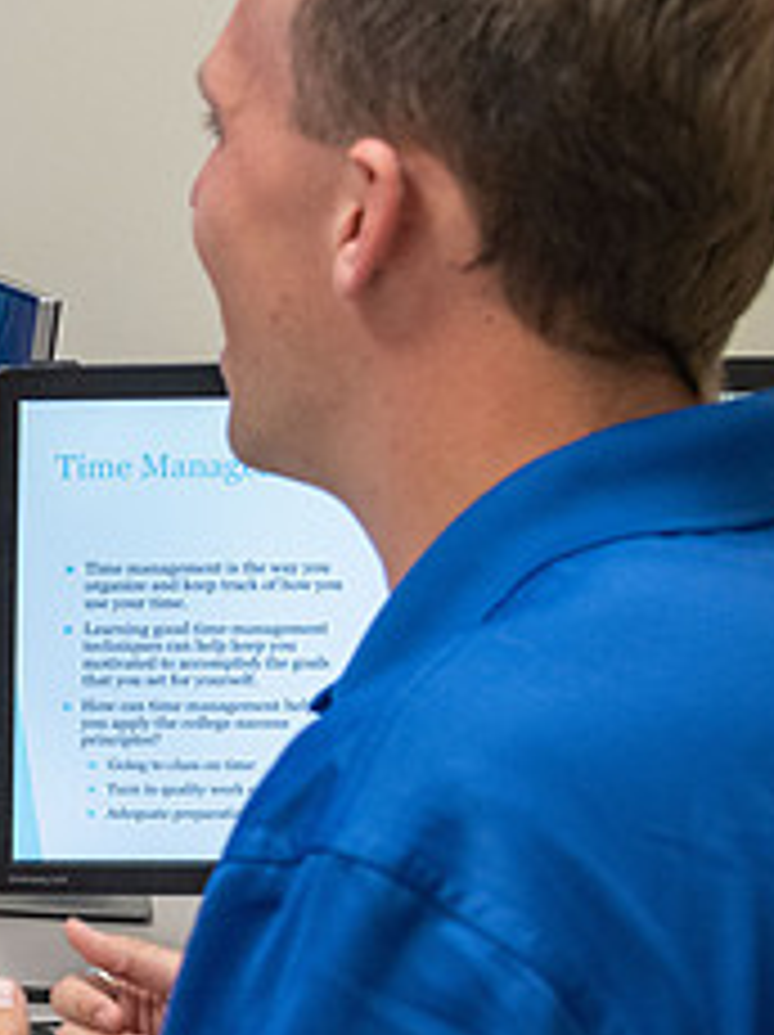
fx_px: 2091
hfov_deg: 18.7
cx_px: -365
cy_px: 646
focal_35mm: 70
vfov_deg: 27.7
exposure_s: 1/250
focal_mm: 24
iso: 1250
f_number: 4
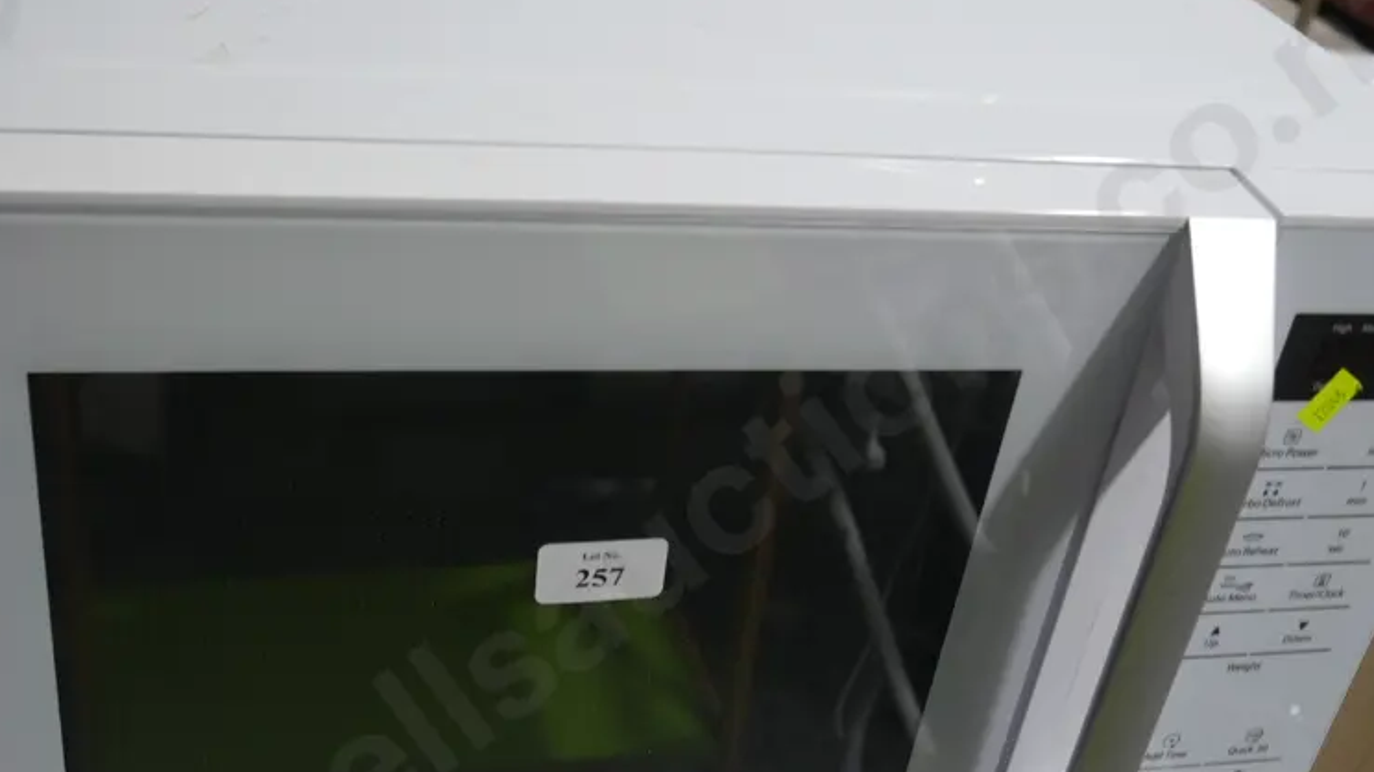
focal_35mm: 48
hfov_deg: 42.9
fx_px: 1748
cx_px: 667
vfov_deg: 24.7
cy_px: 556
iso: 200
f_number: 3.6
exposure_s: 1/60
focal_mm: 16
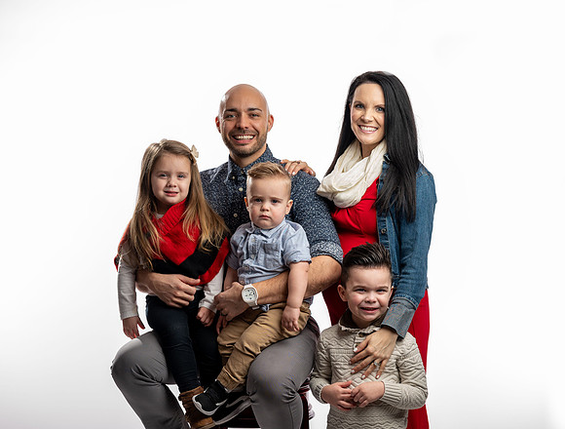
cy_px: 214
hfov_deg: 21.0
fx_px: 1521
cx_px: 286
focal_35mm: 93
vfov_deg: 16.0
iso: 64
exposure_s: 1/200
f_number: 3.2
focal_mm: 85
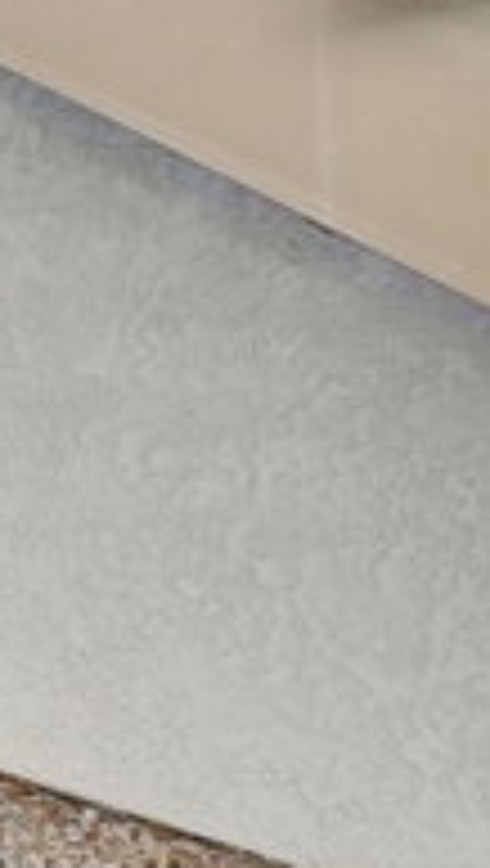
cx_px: -564
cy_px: 333
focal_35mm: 39
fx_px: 898
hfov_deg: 17.4
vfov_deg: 51.1
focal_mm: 10
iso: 1250
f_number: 8
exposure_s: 1/250
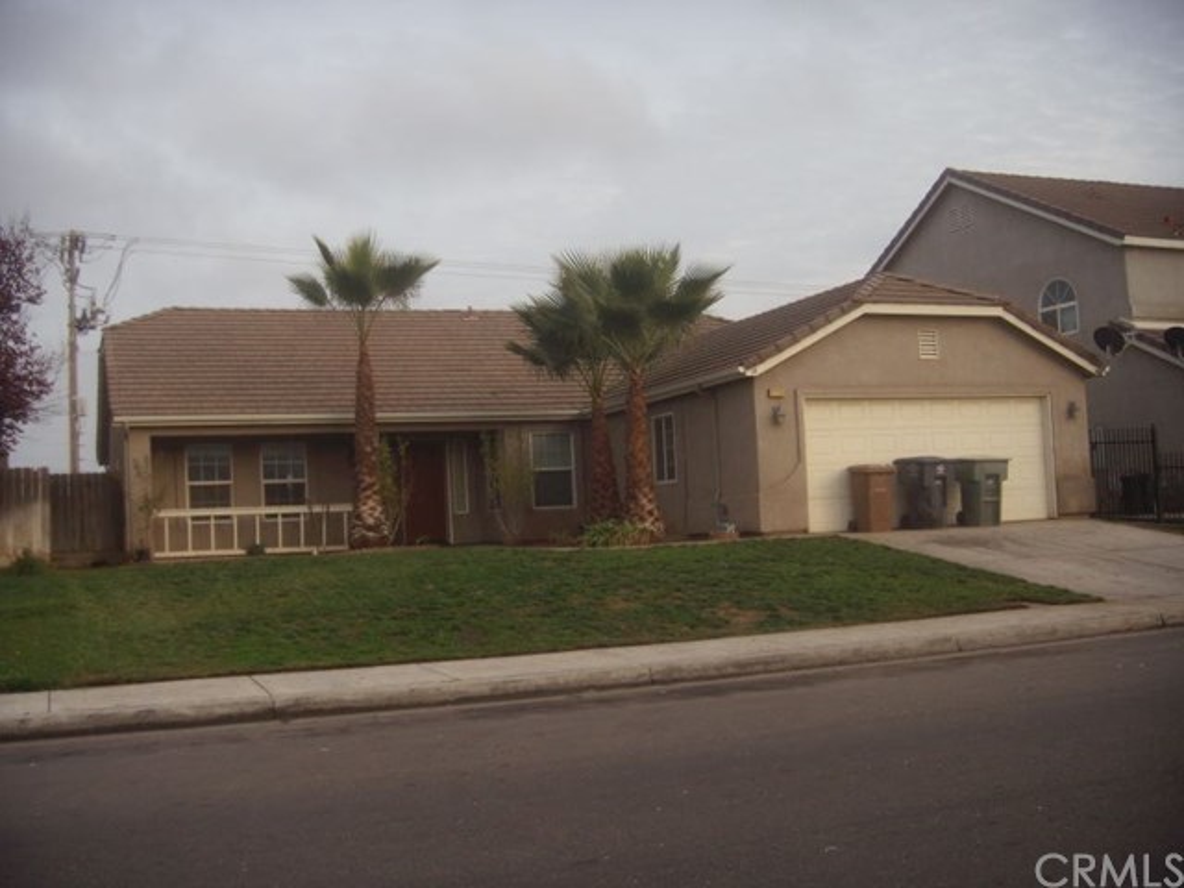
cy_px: 444
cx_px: 592
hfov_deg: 49.0
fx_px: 1300
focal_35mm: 38
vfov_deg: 37.7
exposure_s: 1/141
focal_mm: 6.4
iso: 64
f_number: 3.5
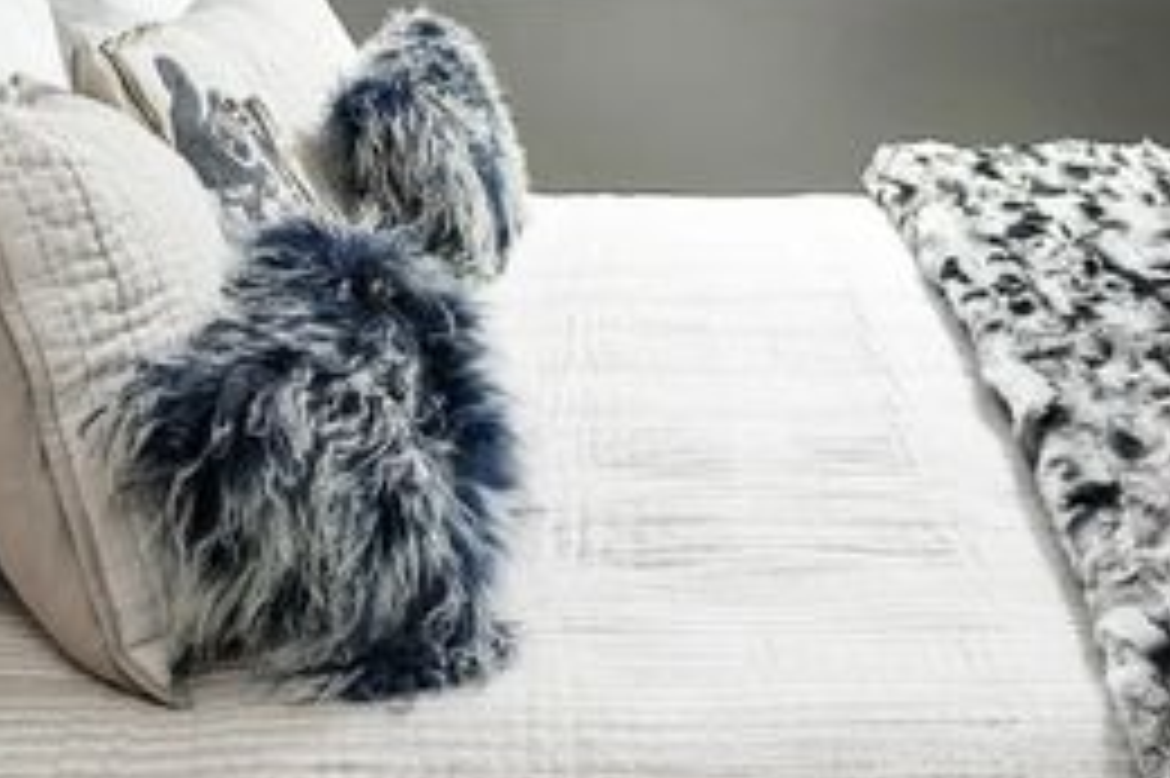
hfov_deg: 30.1
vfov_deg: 18.5
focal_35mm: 67
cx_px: 670
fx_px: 2176
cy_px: -308
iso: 400
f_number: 7.1
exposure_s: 1/2.5
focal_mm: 17
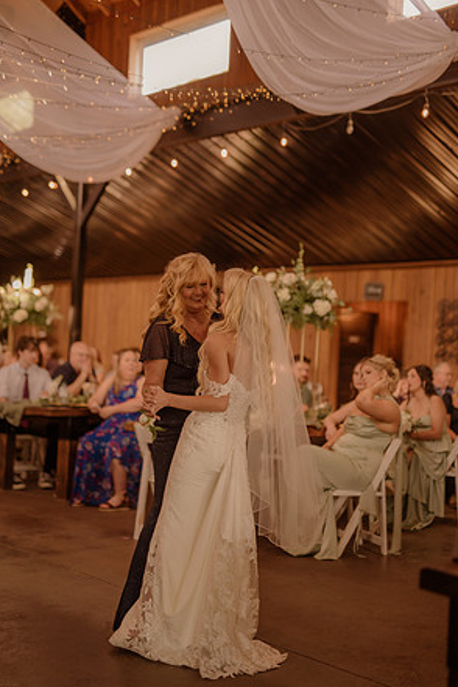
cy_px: 349
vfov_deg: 38.9
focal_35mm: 51
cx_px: 231
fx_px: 973
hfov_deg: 26.5
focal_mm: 50
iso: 200
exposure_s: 1/200
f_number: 2
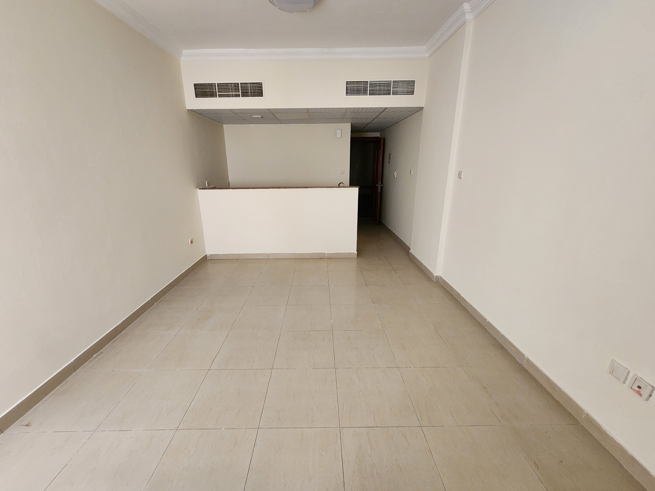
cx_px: 328
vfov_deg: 89.9
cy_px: 246
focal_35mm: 13
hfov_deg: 106.2
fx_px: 246
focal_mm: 2.2
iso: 640
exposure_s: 1/24
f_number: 2.2
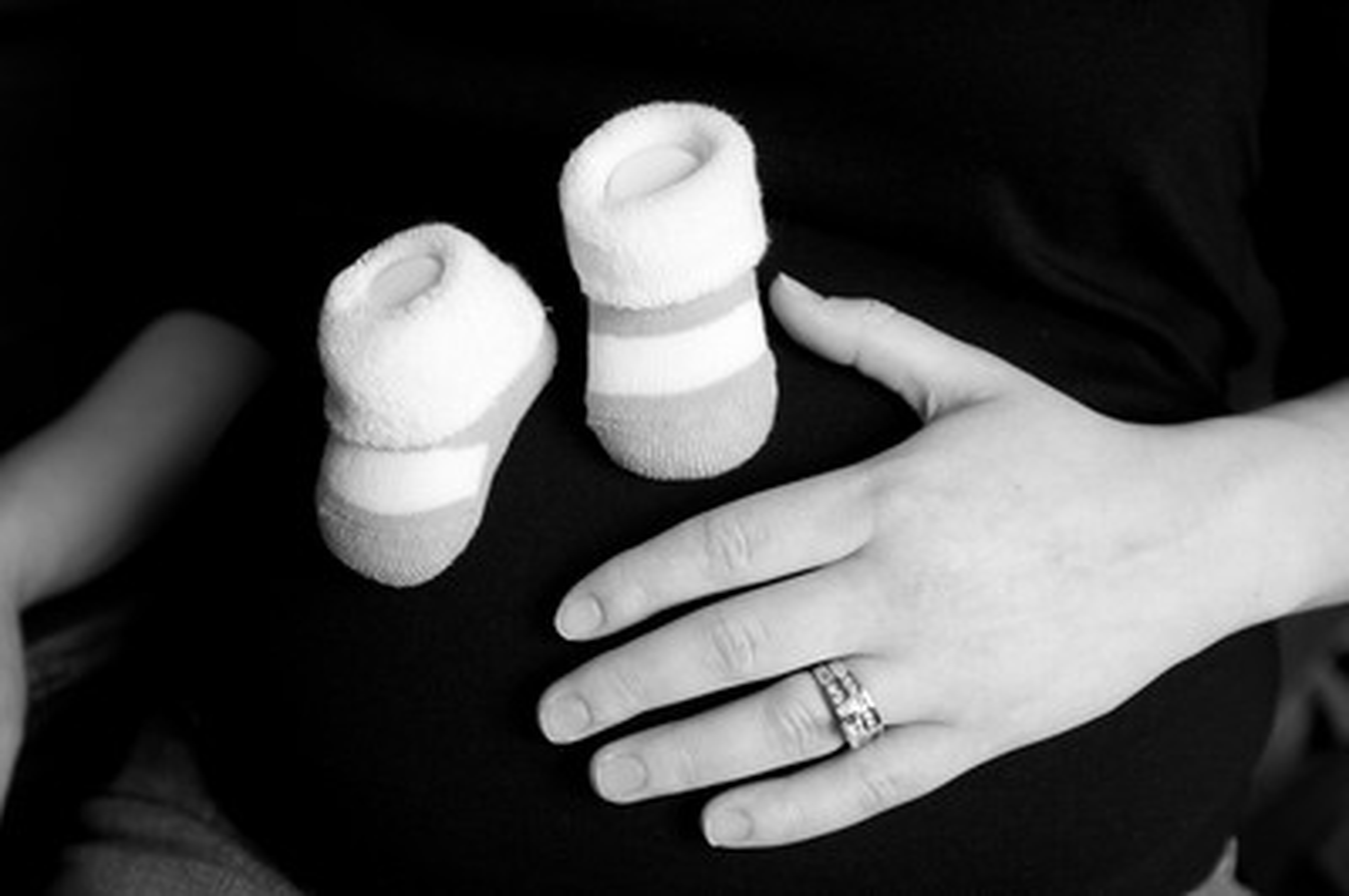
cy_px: 448
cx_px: 674
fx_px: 1348
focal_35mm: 36
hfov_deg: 53.2
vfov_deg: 36.8
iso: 250
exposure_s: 1/200
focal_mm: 24
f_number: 2.8
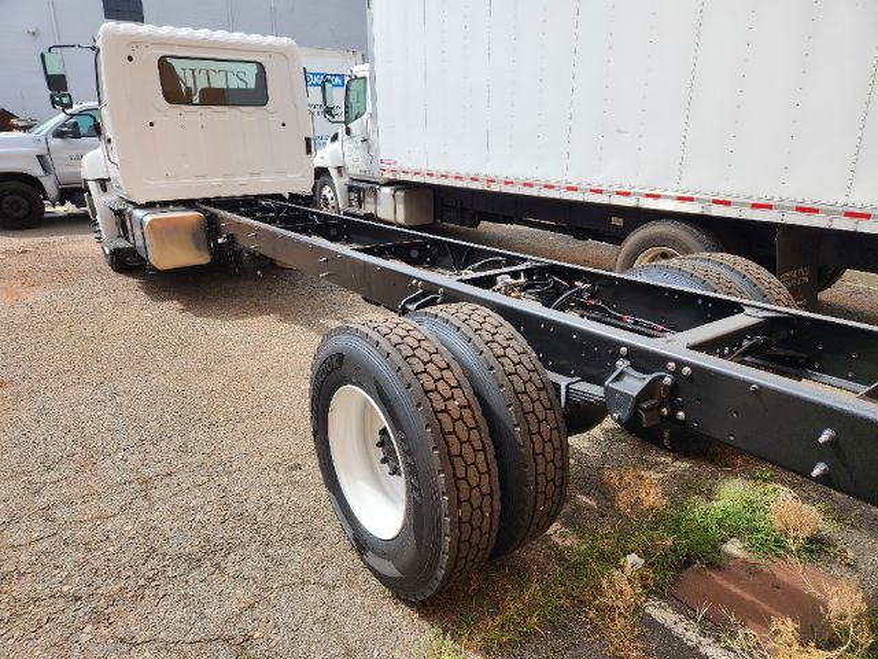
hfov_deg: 73.9
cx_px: 439
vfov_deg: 58.9
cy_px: 330
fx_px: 583
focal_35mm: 23
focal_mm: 5.4
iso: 20
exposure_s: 1/1117
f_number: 1.8
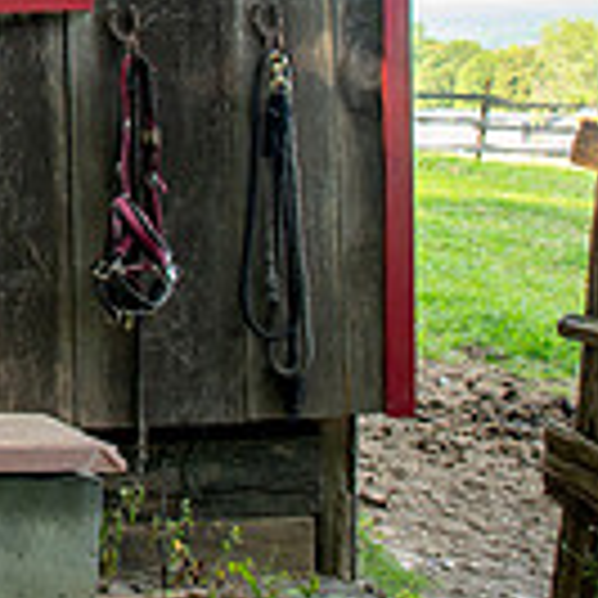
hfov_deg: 15.8
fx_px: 1857
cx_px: -460
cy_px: -103
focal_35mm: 95
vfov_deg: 17.5
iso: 400
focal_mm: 24
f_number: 5
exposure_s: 1/125
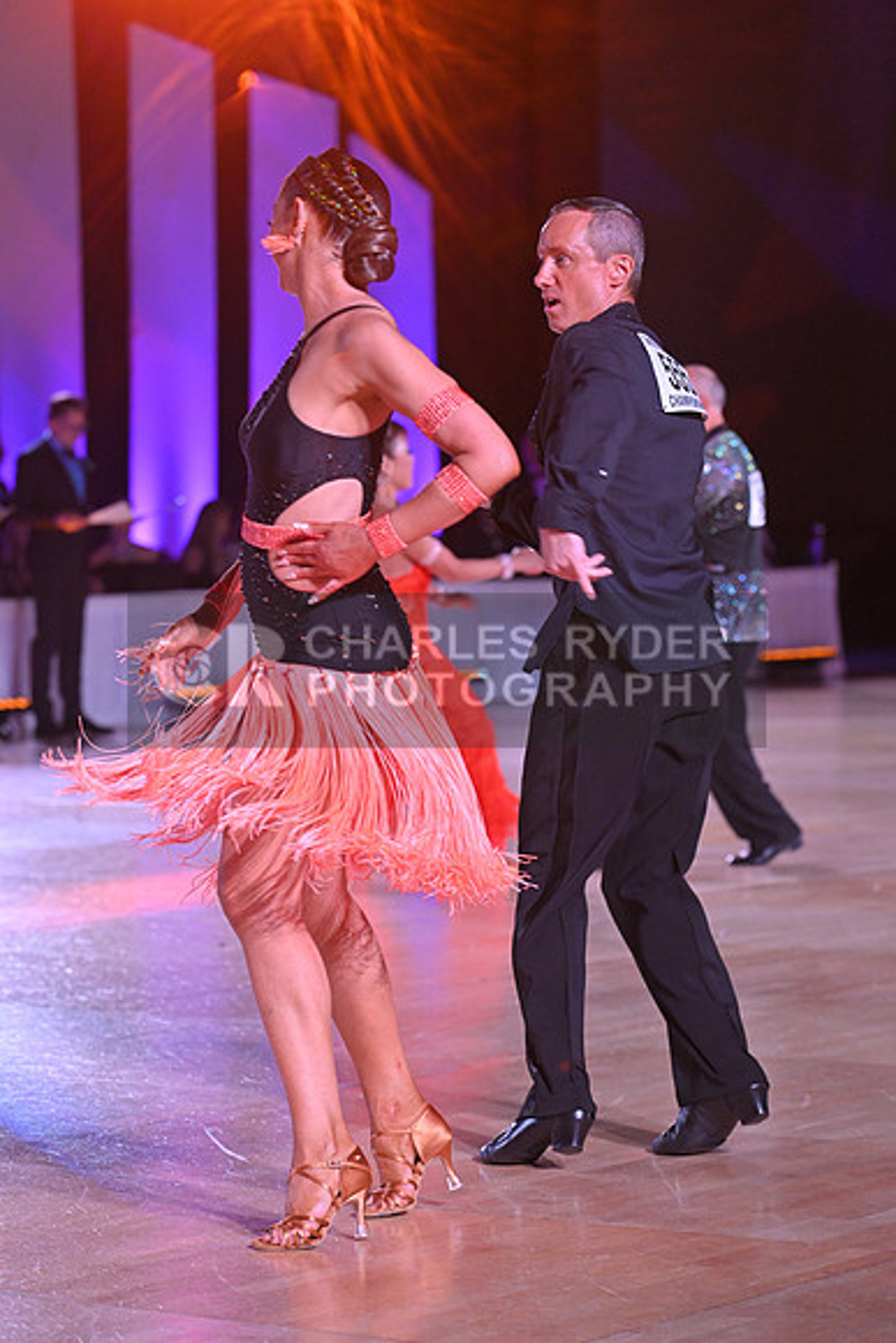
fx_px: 4477
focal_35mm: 120
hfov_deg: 11.4
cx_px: 448
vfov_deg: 17.1
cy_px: 672
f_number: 5
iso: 3200
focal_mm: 120
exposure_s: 1/400
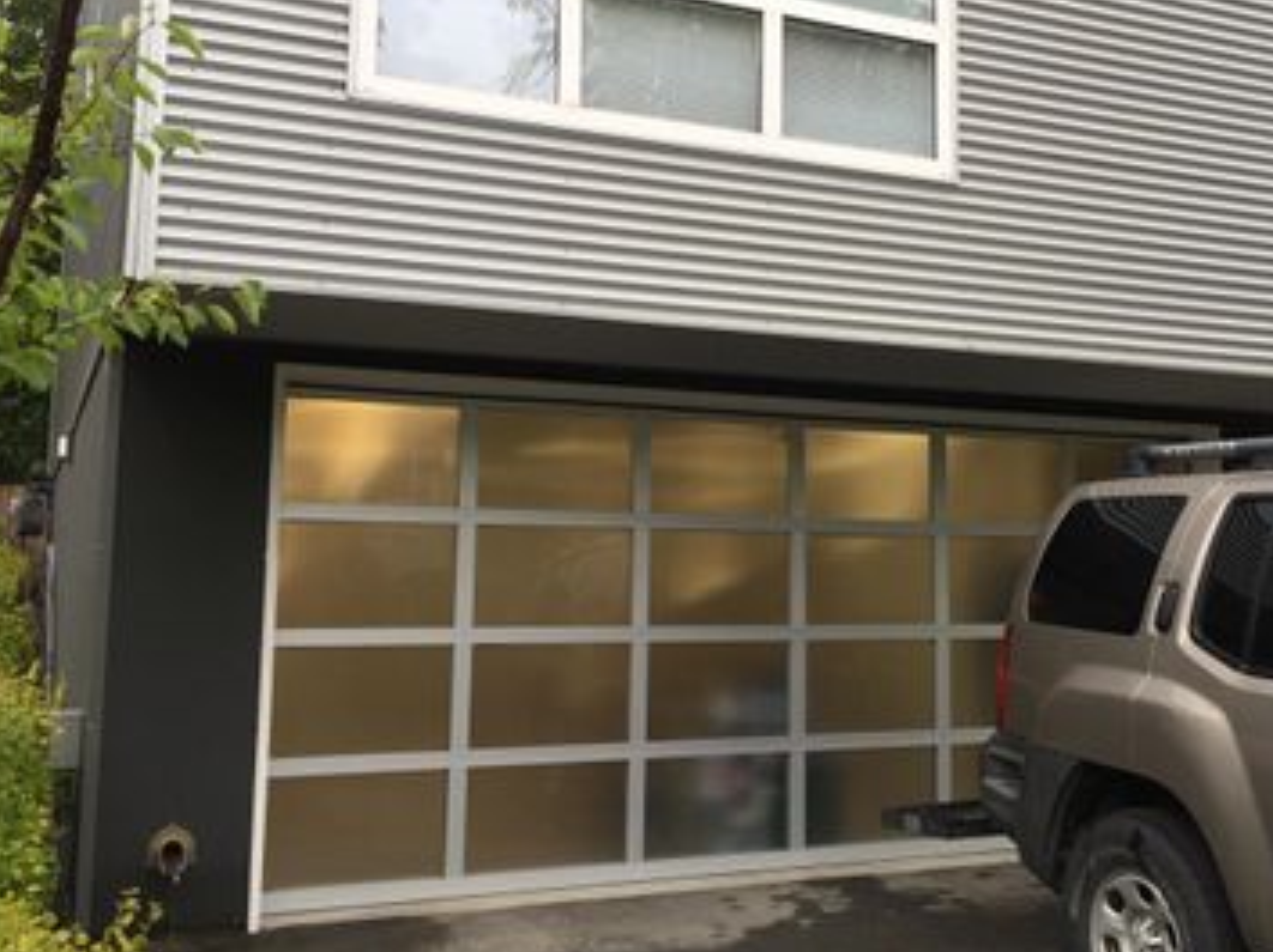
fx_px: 1507
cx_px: 802
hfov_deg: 45.4
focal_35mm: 41
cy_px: 404
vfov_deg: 35.0
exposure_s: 1/120
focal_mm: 4.15
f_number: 2.2
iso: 50
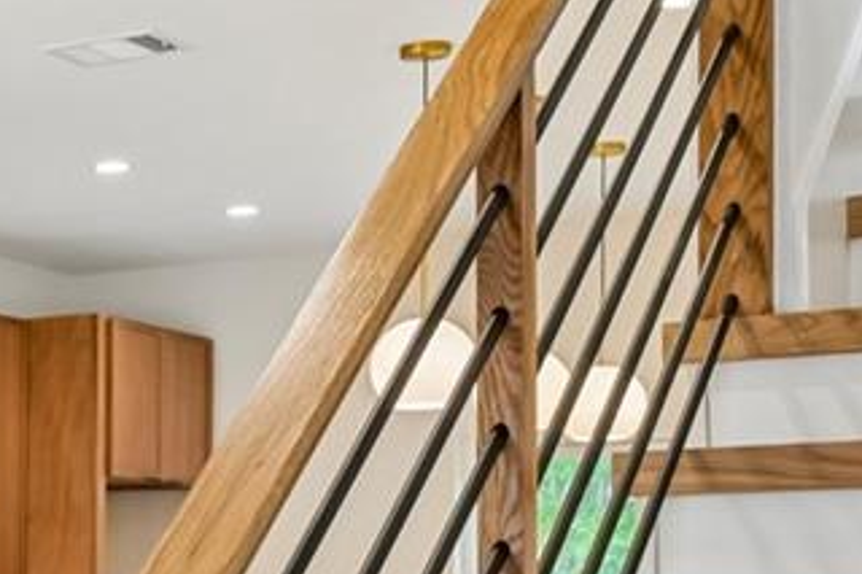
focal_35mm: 99
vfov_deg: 13.5
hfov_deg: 17.3
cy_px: 627
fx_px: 2374
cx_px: -636
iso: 200
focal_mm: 15.5
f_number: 6.7
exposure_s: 1/15
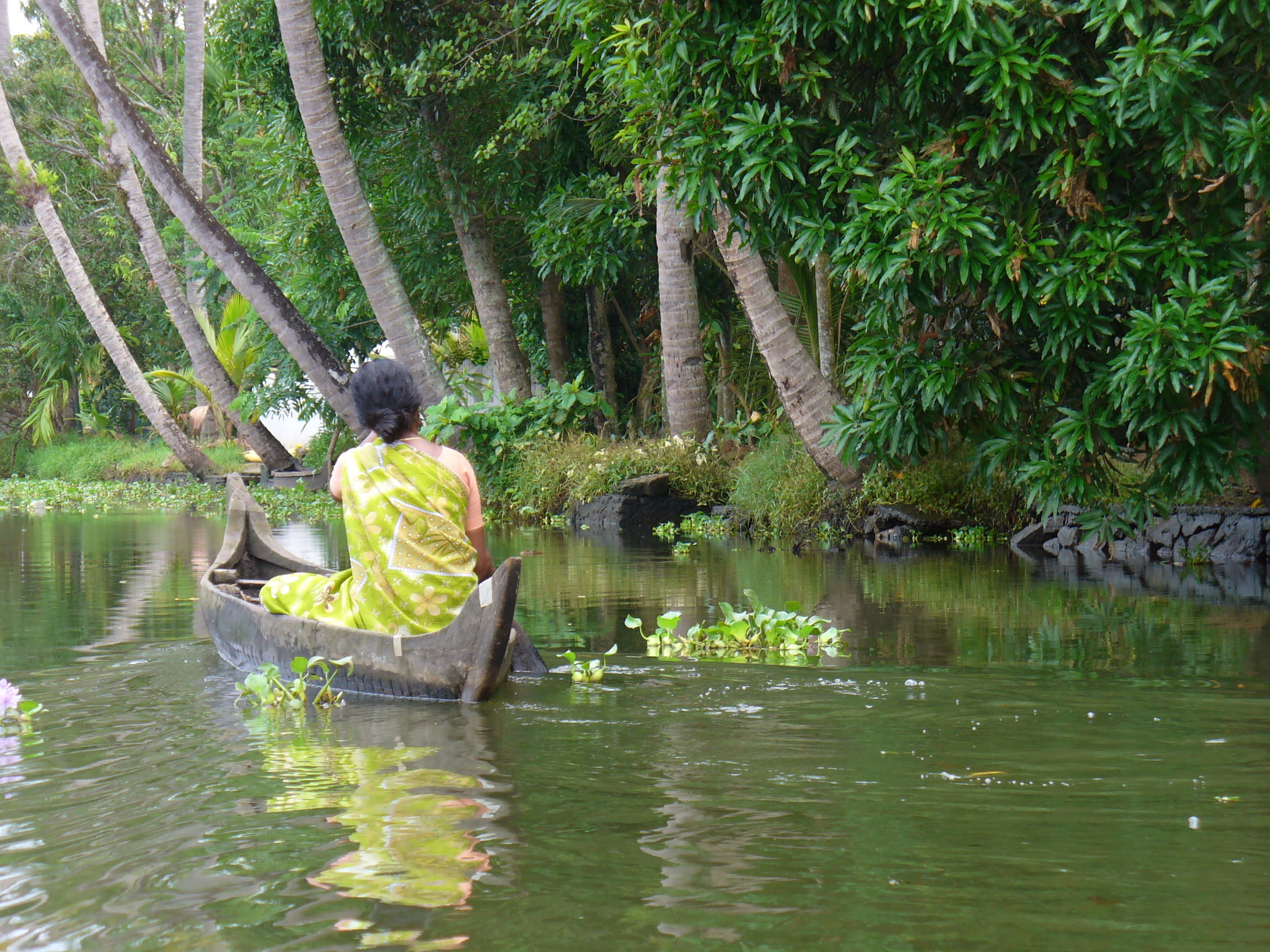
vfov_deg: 12.6
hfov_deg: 16.7
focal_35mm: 118
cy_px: 476
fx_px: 4329
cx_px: 635
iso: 64
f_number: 3.7
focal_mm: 19.4
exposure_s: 1/100
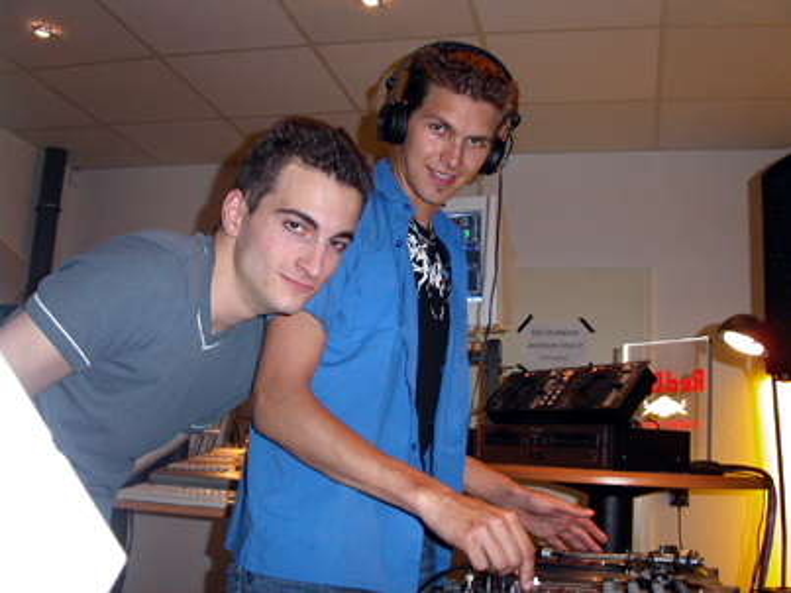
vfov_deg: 37.7
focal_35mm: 38
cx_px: 396
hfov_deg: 49.0
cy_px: 296
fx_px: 868
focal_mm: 7.8
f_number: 2.8
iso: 200
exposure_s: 1/30
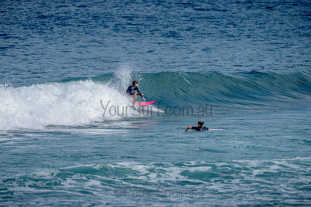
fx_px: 5288
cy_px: 104
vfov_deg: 2.2
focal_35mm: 612
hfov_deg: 3.4
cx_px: 156
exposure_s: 1/1250
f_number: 5.6
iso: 110
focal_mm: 500
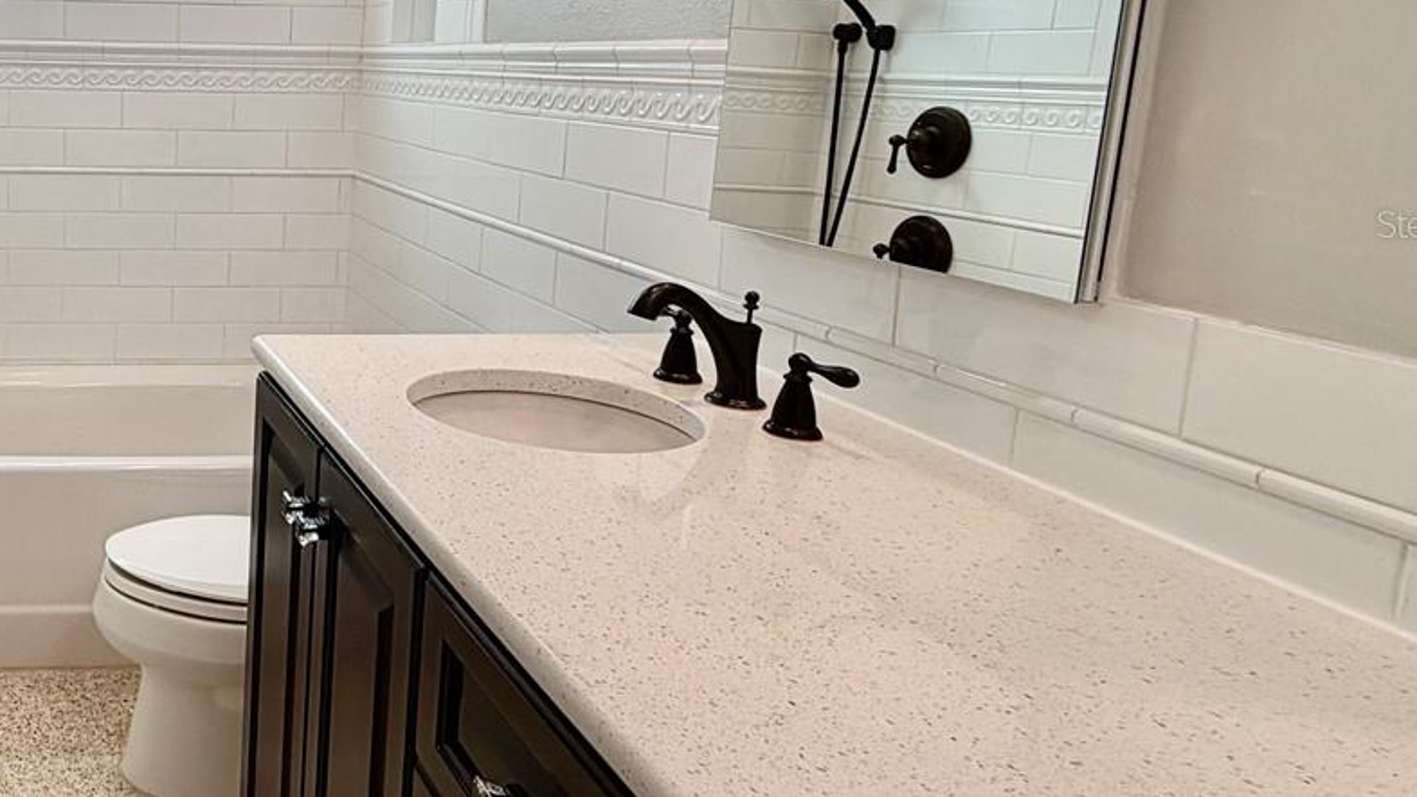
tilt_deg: -8.7
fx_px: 1165
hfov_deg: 53.6
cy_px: 223
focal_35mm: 31
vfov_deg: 37.1
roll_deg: -0.8
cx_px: 106
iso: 50
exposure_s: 1/120
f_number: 2.2
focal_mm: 2.22
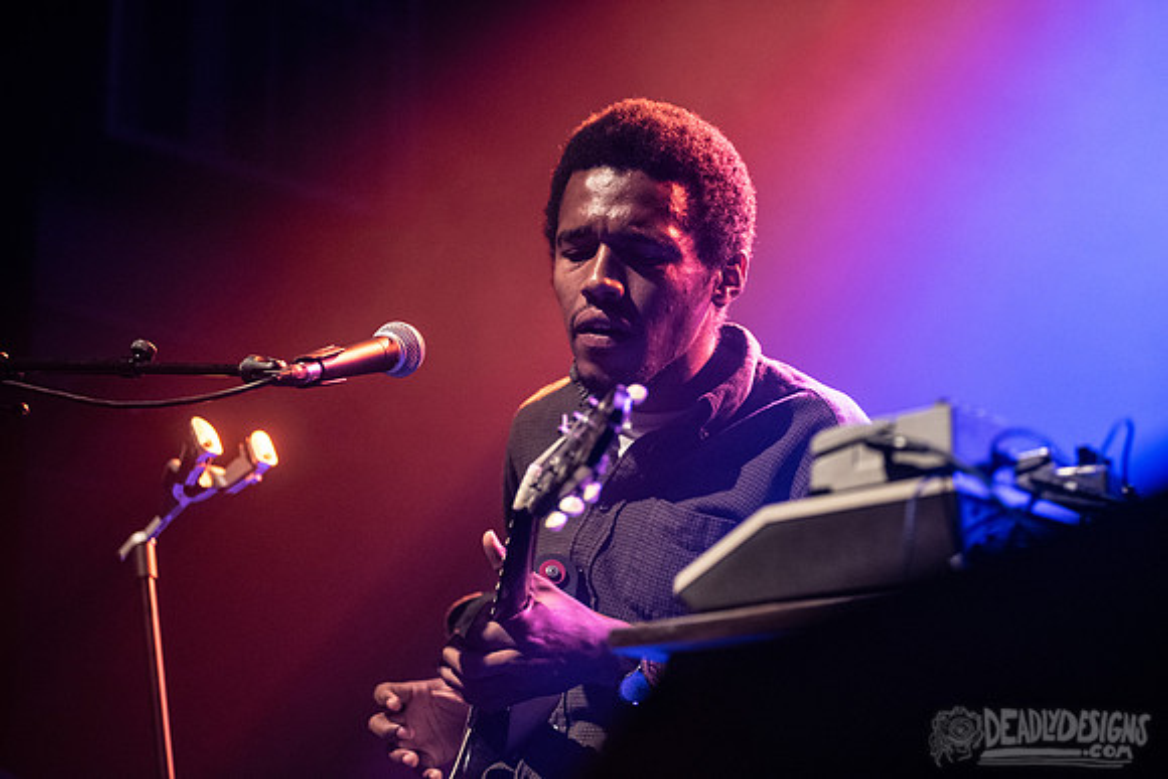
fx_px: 2791
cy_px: 390
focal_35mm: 86
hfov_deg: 23.6
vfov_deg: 15.9
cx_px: 584
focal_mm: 86
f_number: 3.2
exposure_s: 1/125
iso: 2500
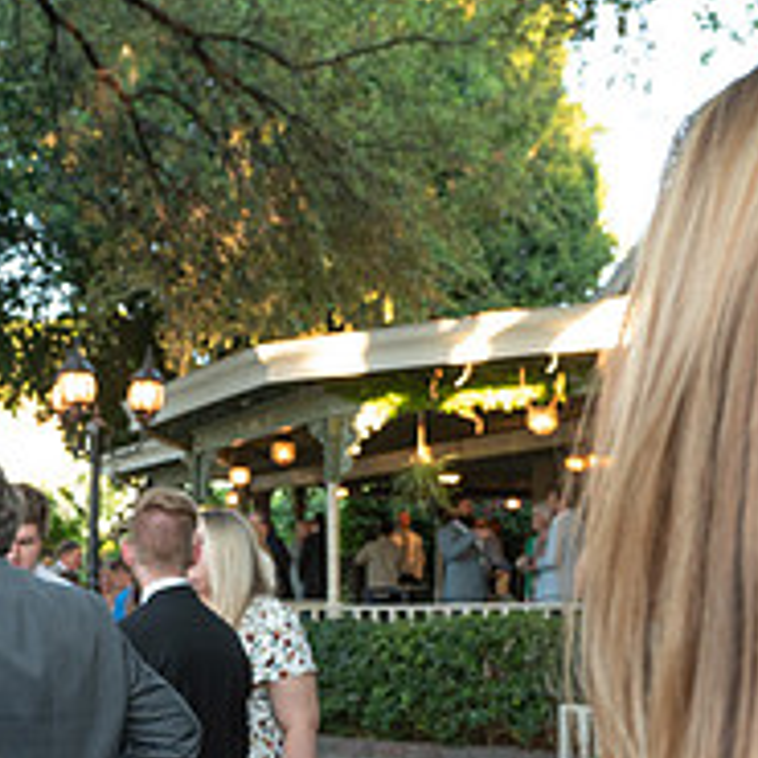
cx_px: 135
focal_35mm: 64
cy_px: 733
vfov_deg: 25.7
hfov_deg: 26.3
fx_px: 1586
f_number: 4.5
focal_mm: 24
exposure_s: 1/125
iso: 1250
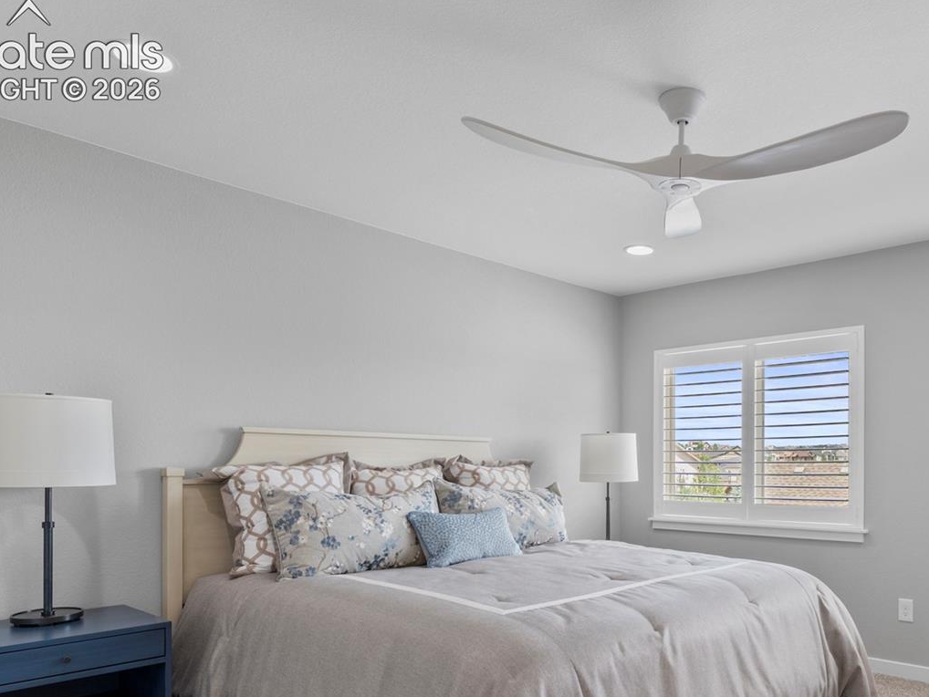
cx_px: 621
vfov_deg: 50.7
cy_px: 465
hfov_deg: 63.9
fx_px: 721
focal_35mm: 27
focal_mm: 11.7
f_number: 8
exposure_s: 1/20
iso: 250
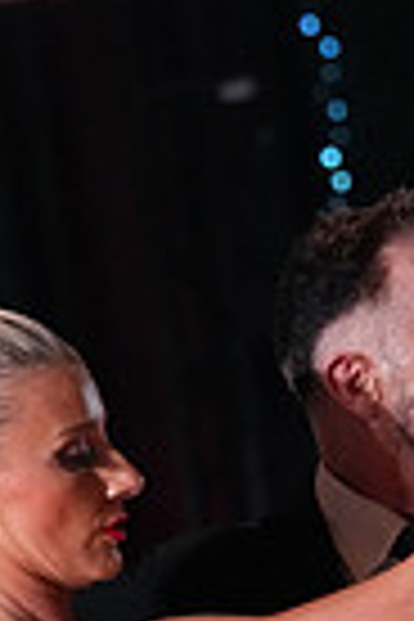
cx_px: 425
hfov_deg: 2.1
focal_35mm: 663
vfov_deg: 3.1
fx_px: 11436
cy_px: 1170
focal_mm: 158
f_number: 5
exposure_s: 1/400
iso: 8000
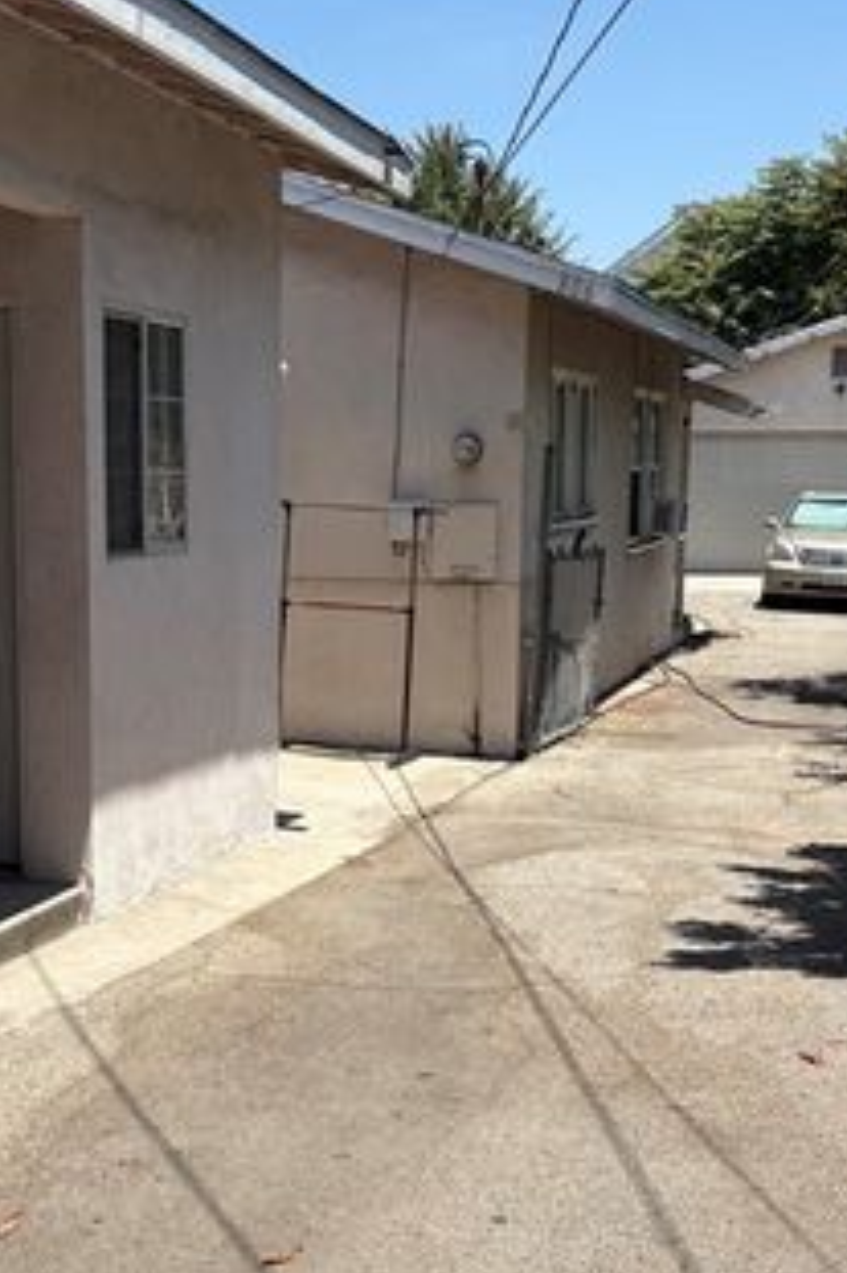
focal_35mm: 58
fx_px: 2049
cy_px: 784
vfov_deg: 34.3
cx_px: 299
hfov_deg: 23.3
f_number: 1.6
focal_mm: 5.96
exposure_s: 1/3279
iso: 50
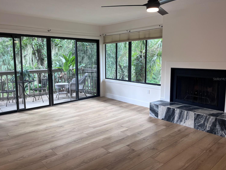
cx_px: 106
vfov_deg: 49.7
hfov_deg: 63.4
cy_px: 79
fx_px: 183
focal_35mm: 28
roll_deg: +0.9
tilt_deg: -7.0
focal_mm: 5.1
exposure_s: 1/120
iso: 100
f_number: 1.6
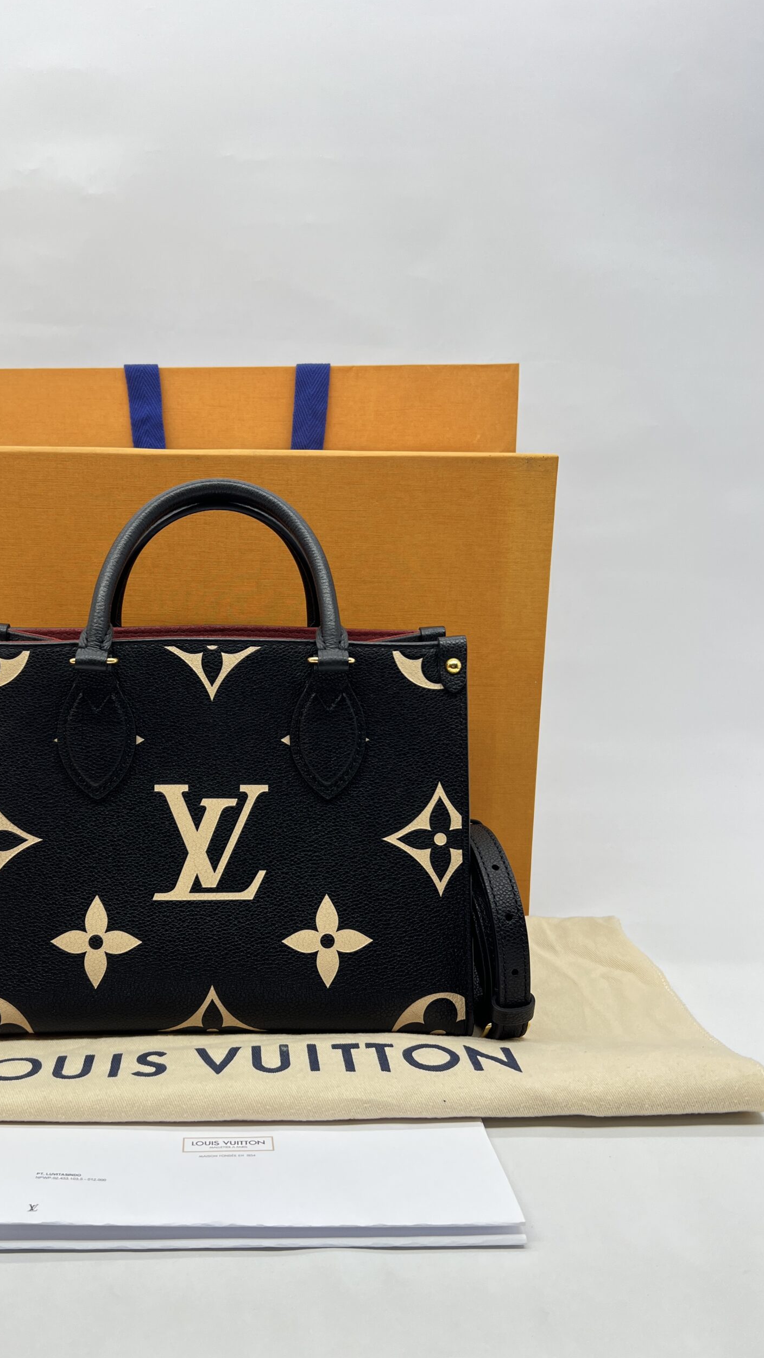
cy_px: 690
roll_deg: -0.8
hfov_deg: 39.6
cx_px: 247
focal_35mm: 29
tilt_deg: -12.0
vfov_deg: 66.1
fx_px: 1044
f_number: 1.5
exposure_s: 1/100
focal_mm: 5.7
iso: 40
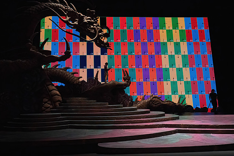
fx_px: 247
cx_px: 115
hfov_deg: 50.7
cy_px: 76
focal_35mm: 38
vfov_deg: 35.1
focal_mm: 37
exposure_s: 1/400
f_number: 9
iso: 25600
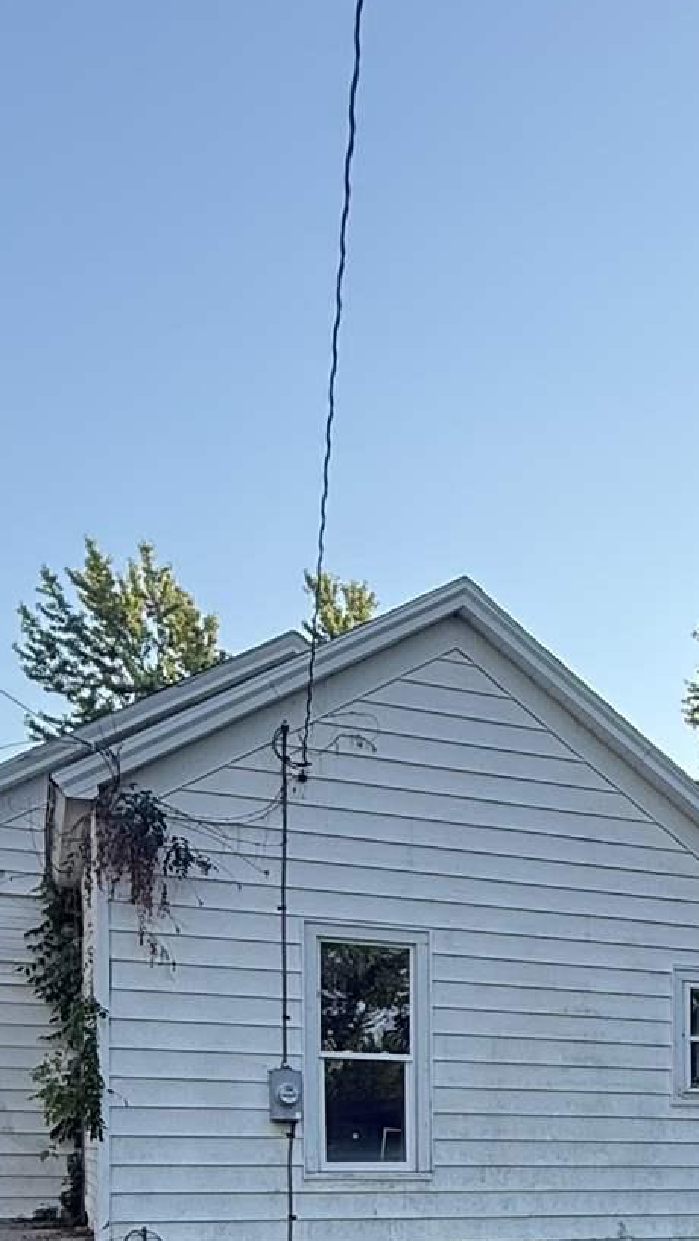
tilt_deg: +1.0
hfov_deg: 25.5
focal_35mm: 43
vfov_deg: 41.6
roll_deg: -2.0
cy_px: 1223
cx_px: 790
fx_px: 1416
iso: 64
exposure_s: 1/514
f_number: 2.2
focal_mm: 2.22
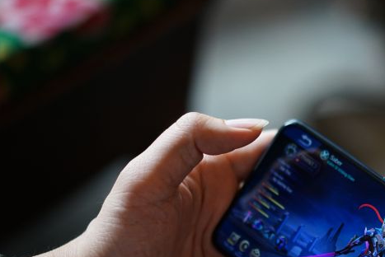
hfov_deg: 17.6
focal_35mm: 113
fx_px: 1209
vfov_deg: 12.0
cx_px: 393
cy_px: 251
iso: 640
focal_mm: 55
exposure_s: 1/100
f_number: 1.8
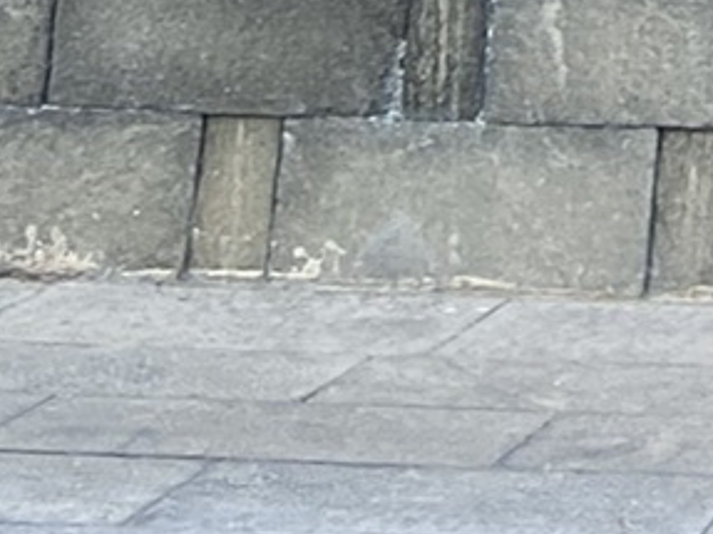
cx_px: 1689
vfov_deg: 6.8
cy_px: -1448
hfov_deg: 9.7
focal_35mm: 181
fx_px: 3727
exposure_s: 1/121
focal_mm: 4.25
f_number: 1.8
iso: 32
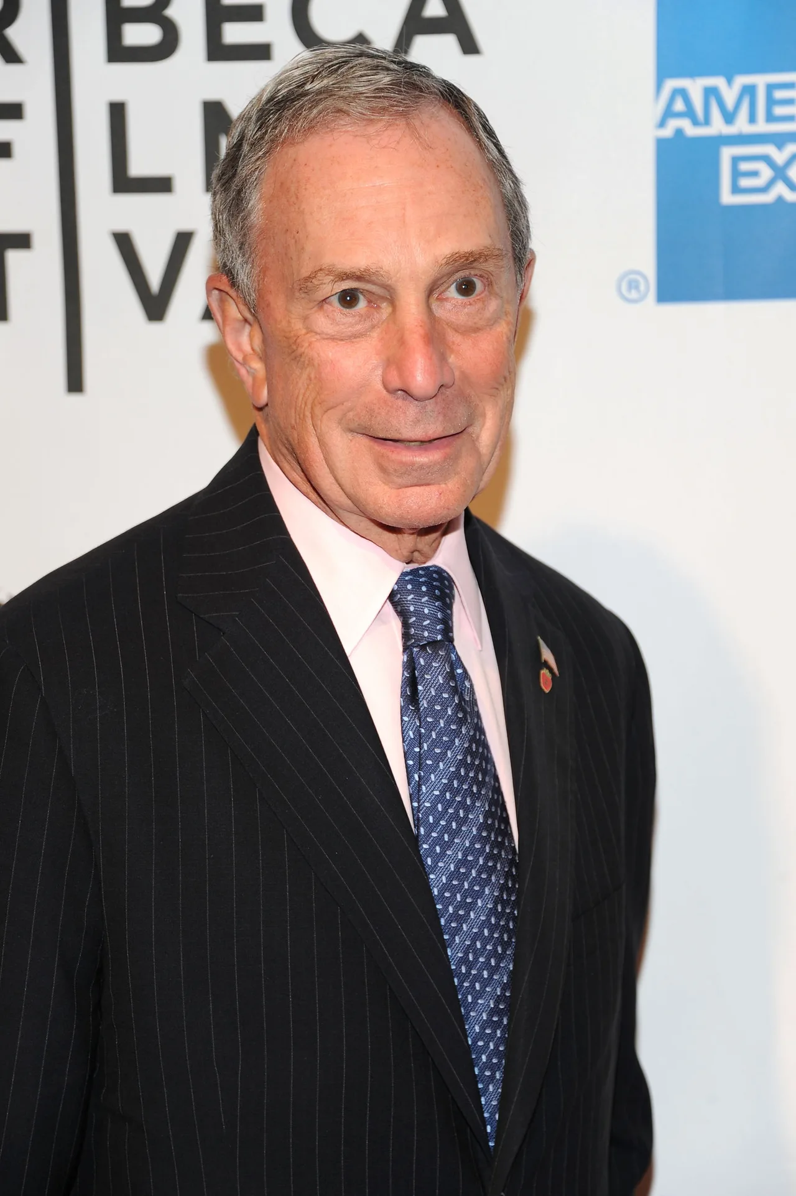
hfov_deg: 12.2
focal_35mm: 112
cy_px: 598
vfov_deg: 18.3
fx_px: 3718
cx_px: 398
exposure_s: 1/200
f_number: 5.6
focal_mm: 112
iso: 400
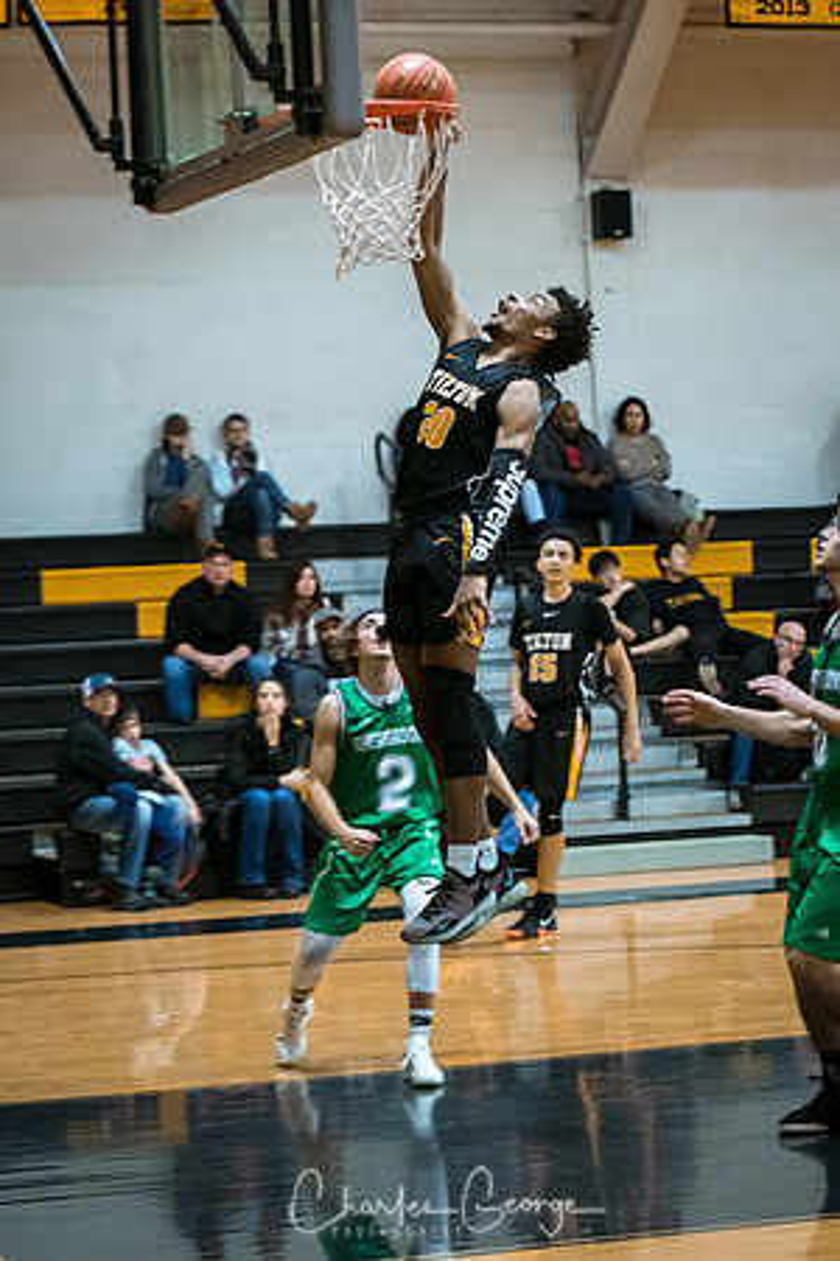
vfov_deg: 19.5
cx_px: 420
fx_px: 3675
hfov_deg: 13.0
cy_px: 630
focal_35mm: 105
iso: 3200
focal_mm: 70
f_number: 2.8
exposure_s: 1/400
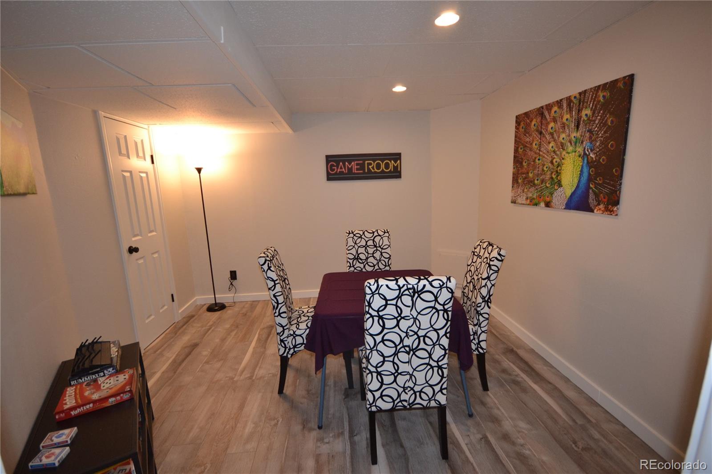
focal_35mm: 15
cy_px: 237
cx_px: 356
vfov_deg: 77.3
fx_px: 297
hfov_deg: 100.4
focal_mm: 10
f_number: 4
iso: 720
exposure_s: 1/60
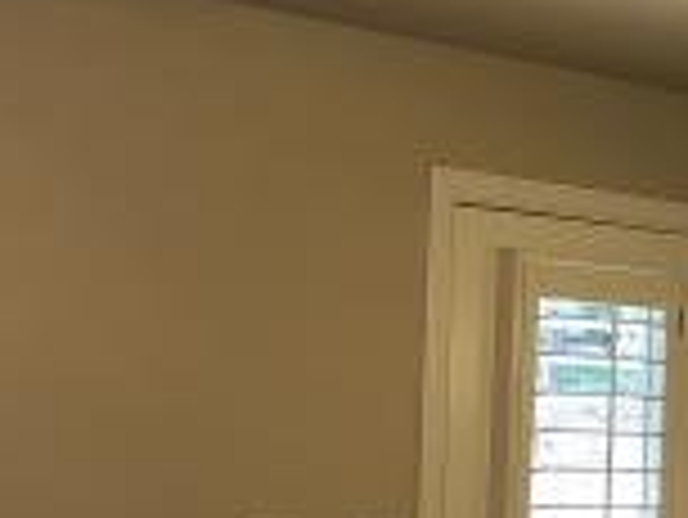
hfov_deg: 16.1
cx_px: 845
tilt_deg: -2.0
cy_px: 536
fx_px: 2327
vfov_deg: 12.5
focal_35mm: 117
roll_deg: -2.1
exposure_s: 1/15
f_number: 1.8
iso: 64
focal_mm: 4
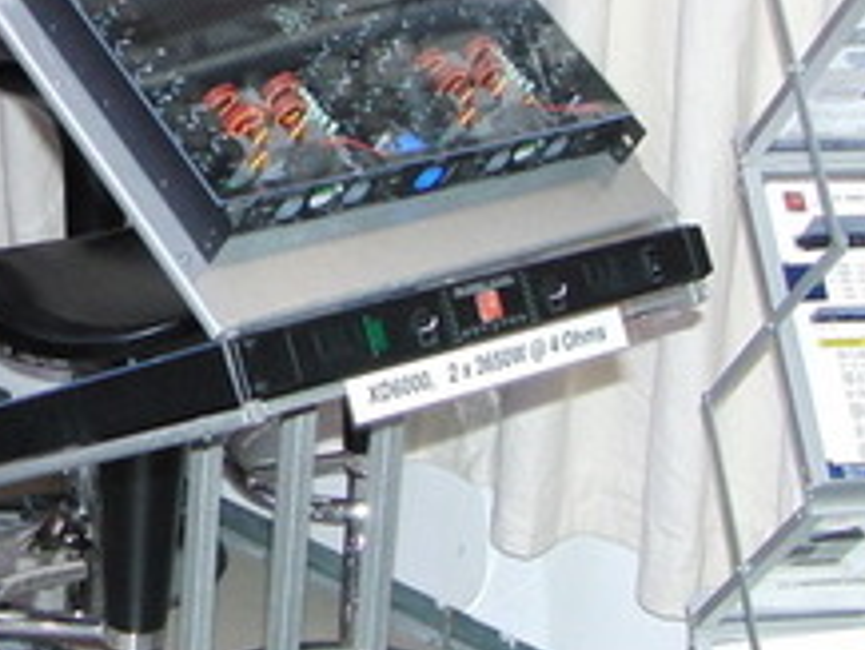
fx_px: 2400
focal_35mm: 96
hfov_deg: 19.7
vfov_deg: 15.2
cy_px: 32
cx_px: -52
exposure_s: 1/125
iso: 200
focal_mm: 4.6
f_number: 2.8
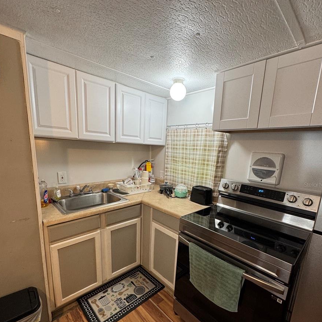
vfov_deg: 83.4
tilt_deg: -11.4
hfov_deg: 84.0
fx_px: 179
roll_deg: -2.1
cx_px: 164
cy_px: 184
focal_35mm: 17
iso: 160
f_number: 2.2
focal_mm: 2.22
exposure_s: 1/120
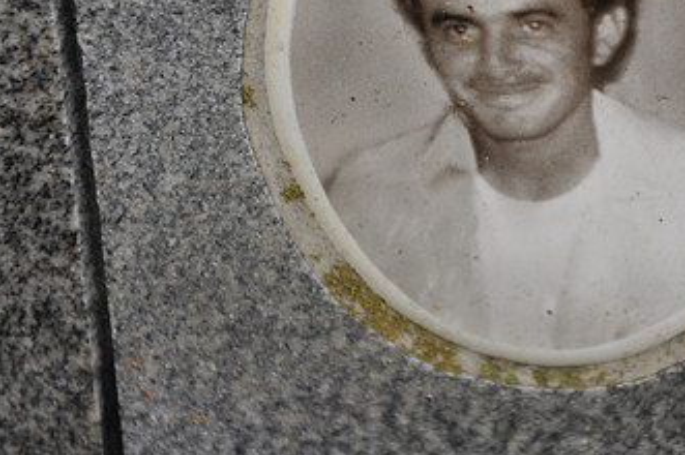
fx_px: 5244
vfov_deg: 5.0
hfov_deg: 7.5
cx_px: 546
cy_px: 94
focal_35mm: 276
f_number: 5.6
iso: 400
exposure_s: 1/80
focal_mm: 105
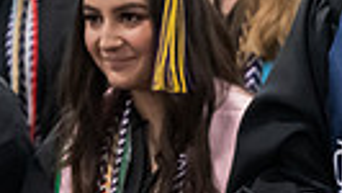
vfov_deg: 2.1
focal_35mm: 572
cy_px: 138
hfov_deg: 3.7
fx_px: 5190
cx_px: 656
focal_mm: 125
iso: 4000
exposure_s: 1/200
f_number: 4
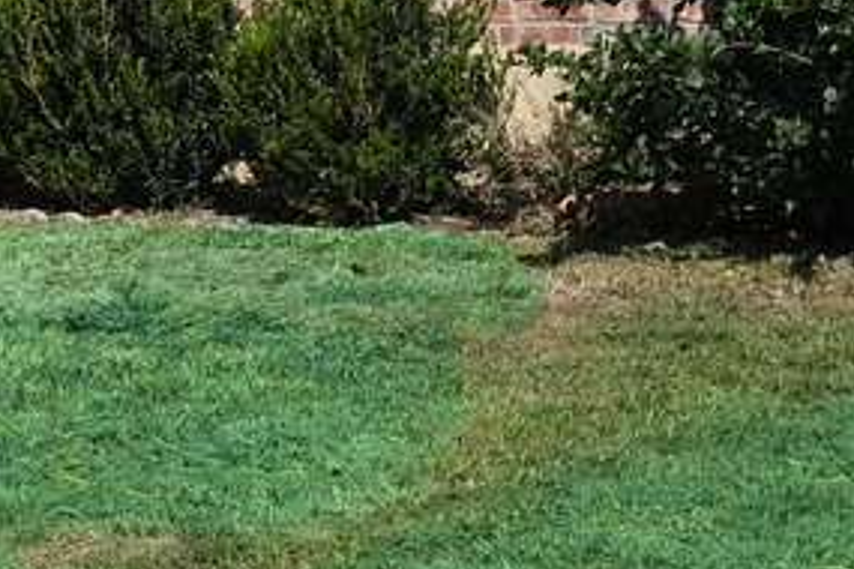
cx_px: -740
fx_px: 4720
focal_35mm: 199
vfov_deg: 6.9
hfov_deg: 9.7
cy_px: -102
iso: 160
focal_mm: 23
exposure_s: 1/250
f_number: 10
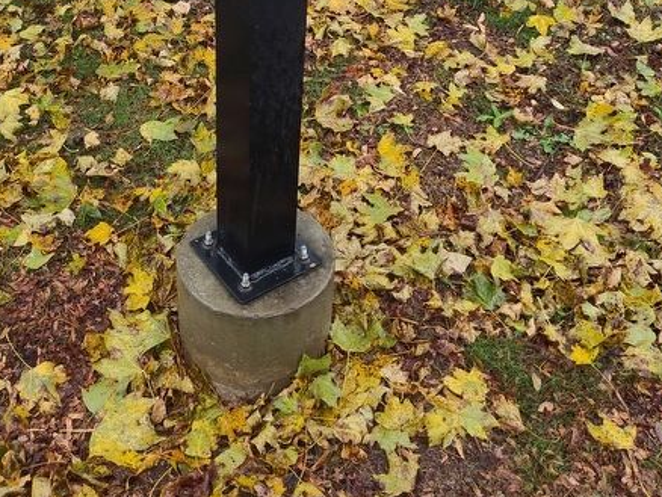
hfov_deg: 44.4
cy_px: 48
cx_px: 249
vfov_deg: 32.6
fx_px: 804
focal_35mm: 42
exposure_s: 1/120
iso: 170
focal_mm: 5.56
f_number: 1.8
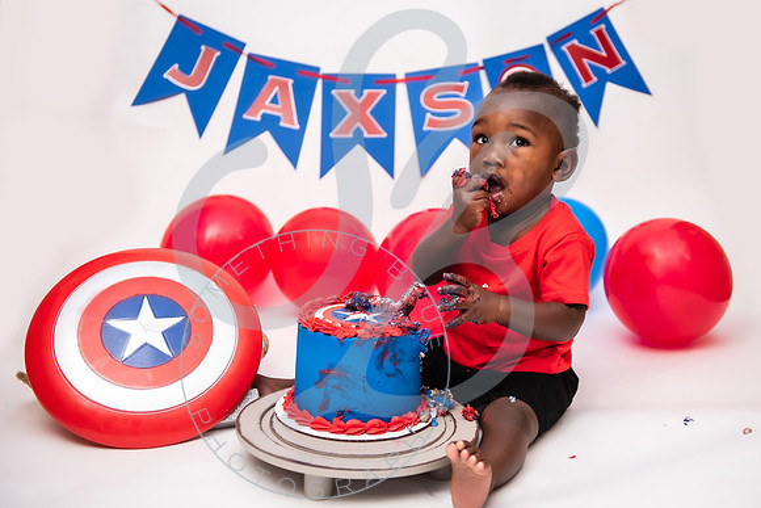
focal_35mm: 50
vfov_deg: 27.0
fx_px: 1058
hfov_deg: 39.5
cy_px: 242
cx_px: 413
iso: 100
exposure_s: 1/160
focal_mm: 45
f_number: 2.8
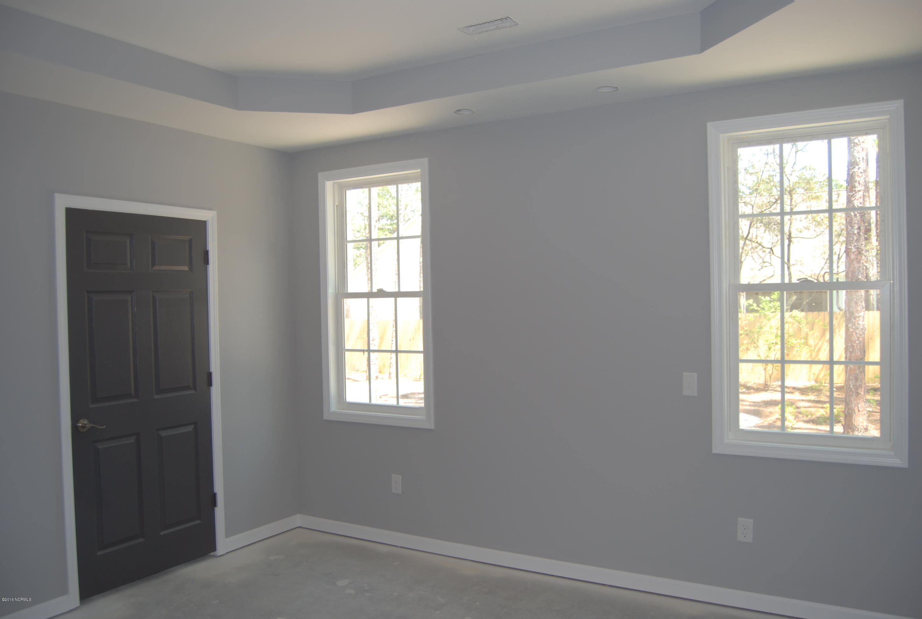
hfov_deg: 64.4
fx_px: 731
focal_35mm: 28
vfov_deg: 45.9
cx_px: 461
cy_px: 310
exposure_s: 1/60
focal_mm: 19
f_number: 3.5
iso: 100
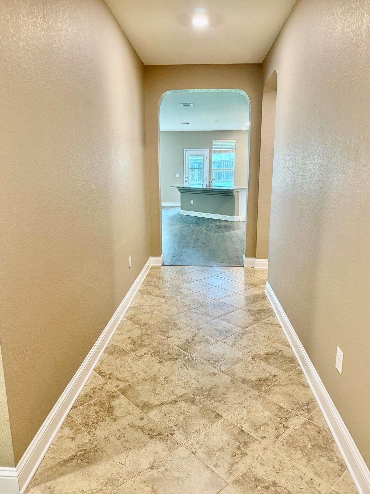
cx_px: 190
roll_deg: +0.8
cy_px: 253
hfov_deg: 54.9
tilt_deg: -10.3
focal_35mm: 25
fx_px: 356
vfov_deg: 69.4
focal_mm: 6.76
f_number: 1.78
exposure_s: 1/60
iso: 320
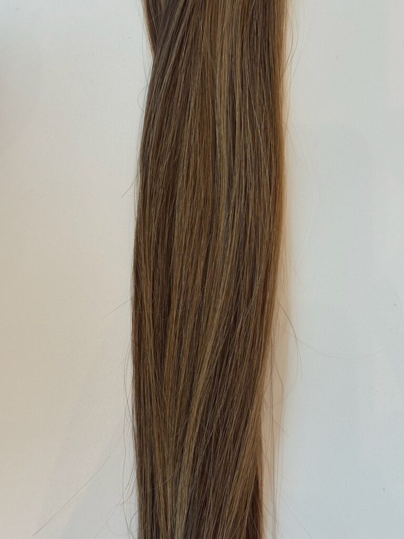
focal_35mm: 48
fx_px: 747
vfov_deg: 39.7
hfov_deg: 30.3
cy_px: 270
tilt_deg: -80.6
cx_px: 202
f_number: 1.78
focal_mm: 6.76
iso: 100
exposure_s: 1/120
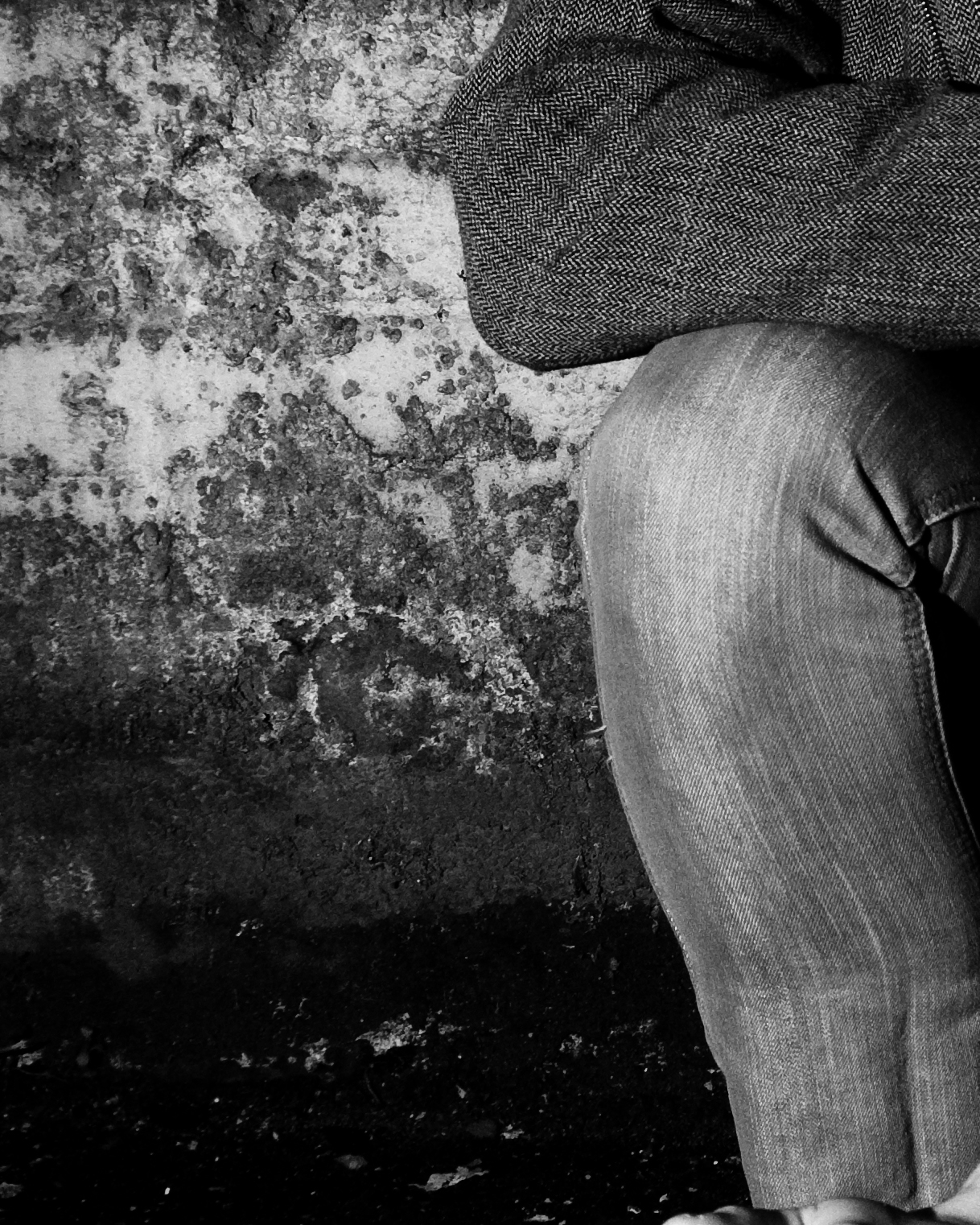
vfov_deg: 18.6
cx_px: 1064
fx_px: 3734
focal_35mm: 103
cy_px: 369
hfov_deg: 14.6
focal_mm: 26
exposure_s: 1/160
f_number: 7.1
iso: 200
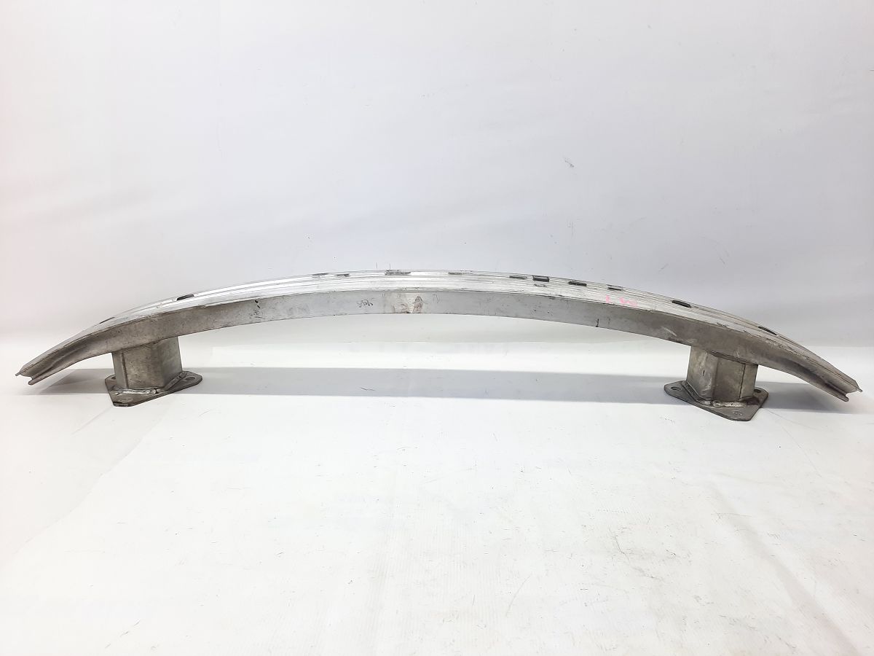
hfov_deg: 69.4
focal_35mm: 25
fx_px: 631
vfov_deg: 54.9
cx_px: 437
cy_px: 328
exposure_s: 1/50
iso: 64
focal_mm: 4.6
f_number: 2
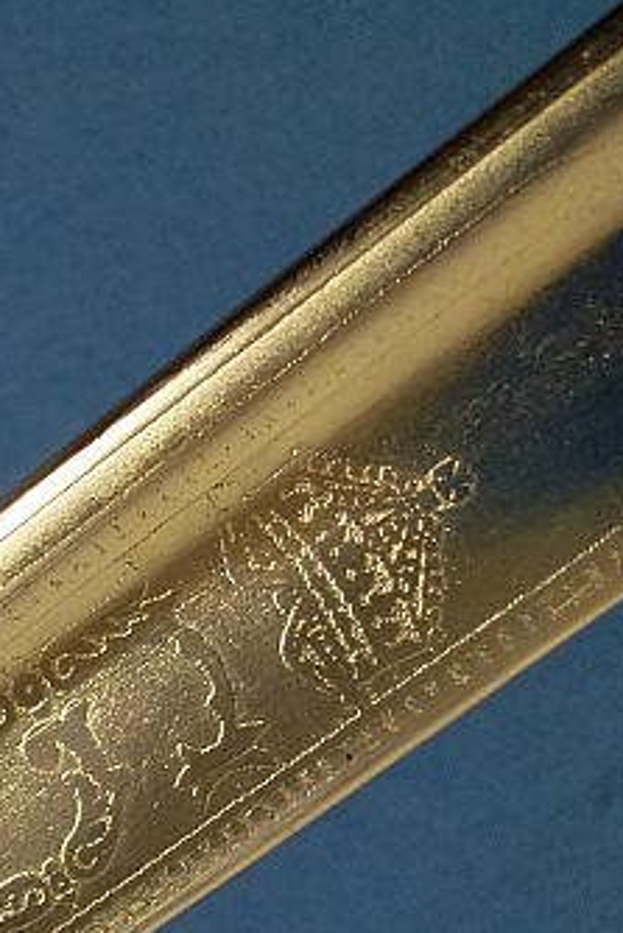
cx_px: 14
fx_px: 3163
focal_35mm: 122
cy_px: 679
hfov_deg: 11.2
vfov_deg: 16.7
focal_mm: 8.7
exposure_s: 1/80
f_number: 4.1
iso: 160
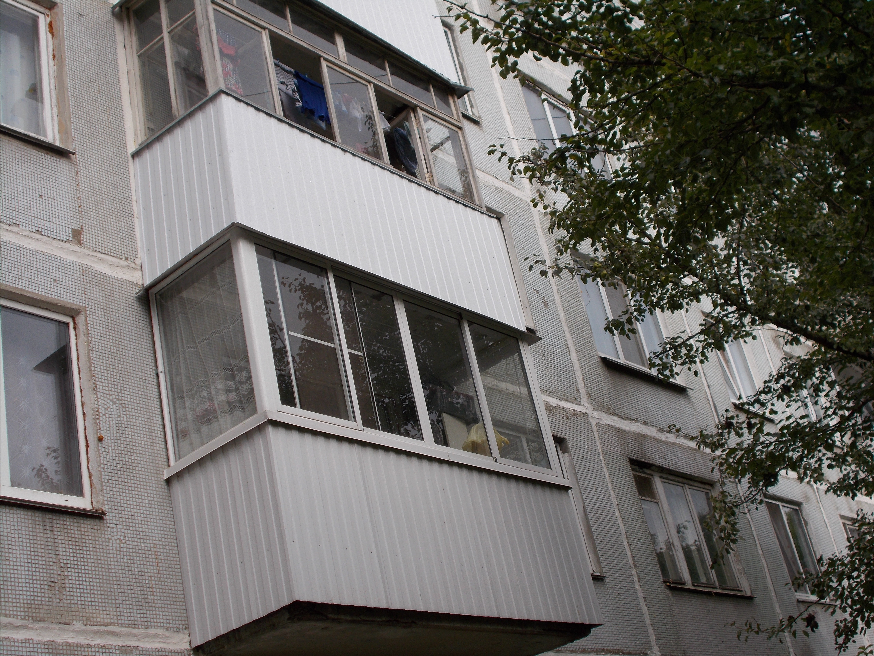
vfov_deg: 29.1
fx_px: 1262
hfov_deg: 38.2
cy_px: 328
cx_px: 437
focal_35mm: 50
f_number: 4.5
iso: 80
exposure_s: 1/320
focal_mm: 9
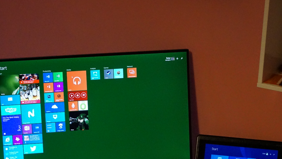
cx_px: 101
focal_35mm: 115
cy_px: 163
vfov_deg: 10.4
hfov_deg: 18.6
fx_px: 861
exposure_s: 1/160
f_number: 4
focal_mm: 35
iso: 3200
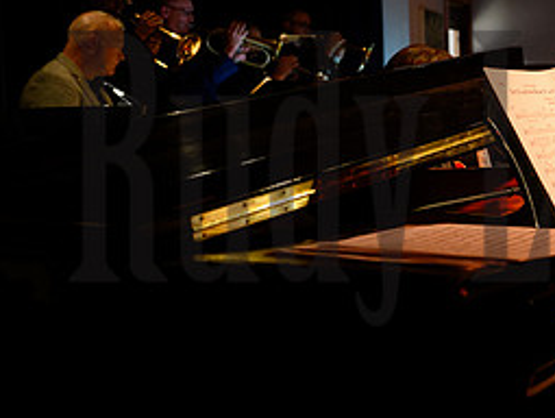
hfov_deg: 26.6
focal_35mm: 61
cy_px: 172
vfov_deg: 24.1
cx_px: 729
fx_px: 979
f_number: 2.8
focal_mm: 24
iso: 3200
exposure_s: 1/50
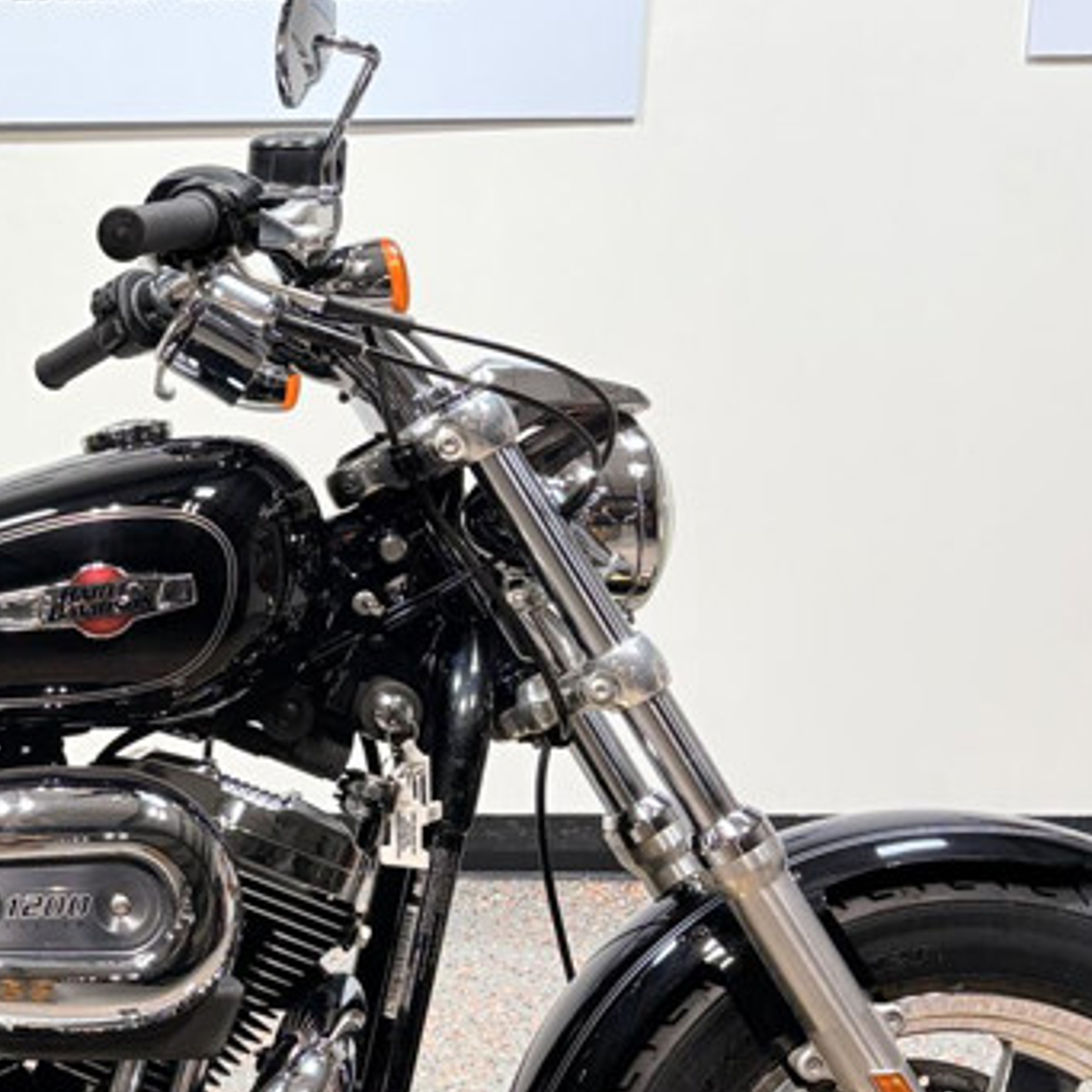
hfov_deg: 22.3
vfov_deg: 24.0
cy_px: 480
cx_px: -181
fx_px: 2570
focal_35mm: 72
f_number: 1.6
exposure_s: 1/120
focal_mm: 5.96
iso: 32
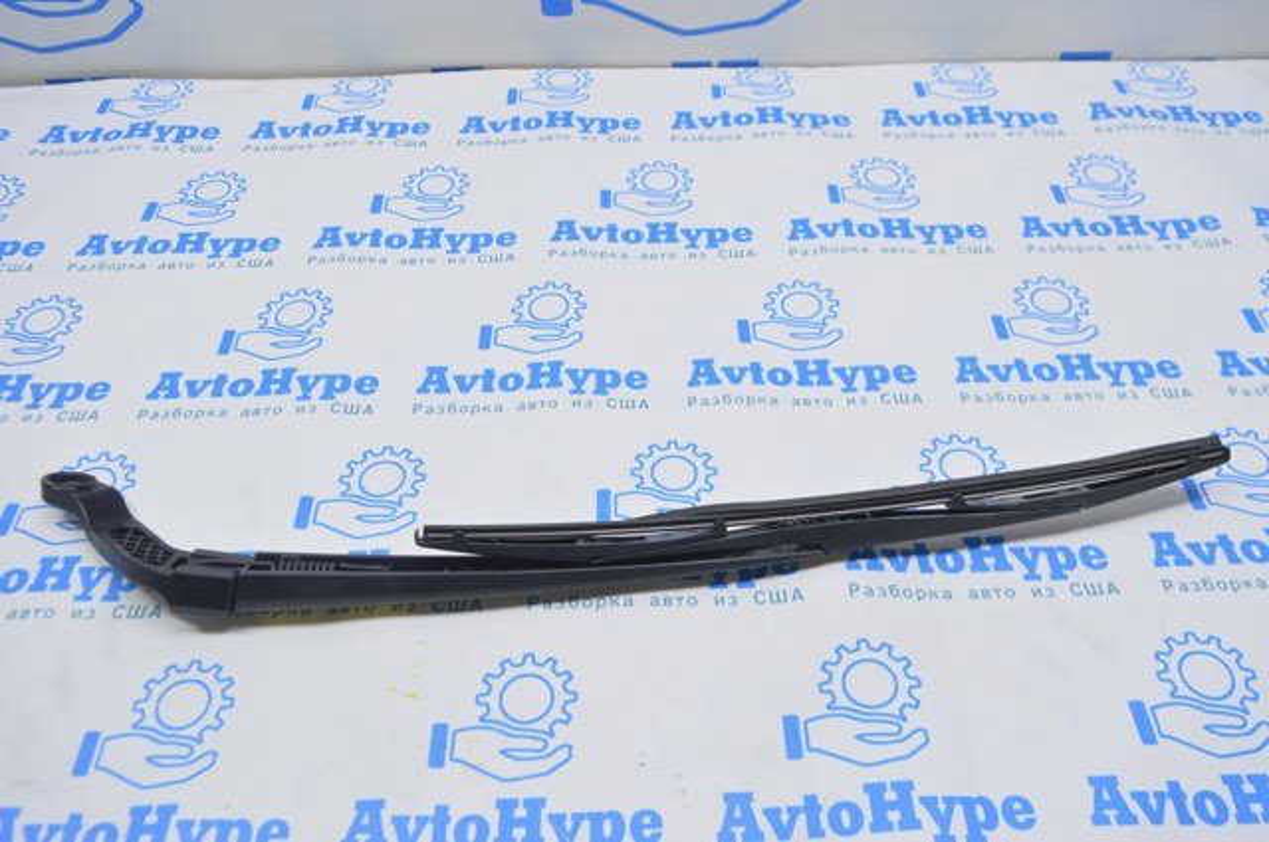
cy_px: 421
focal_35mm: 30
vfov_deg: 43.5
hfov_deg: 62.0
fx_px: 1056
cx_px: 634
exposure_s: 1/20
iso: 400
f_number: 5.6
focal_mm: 20
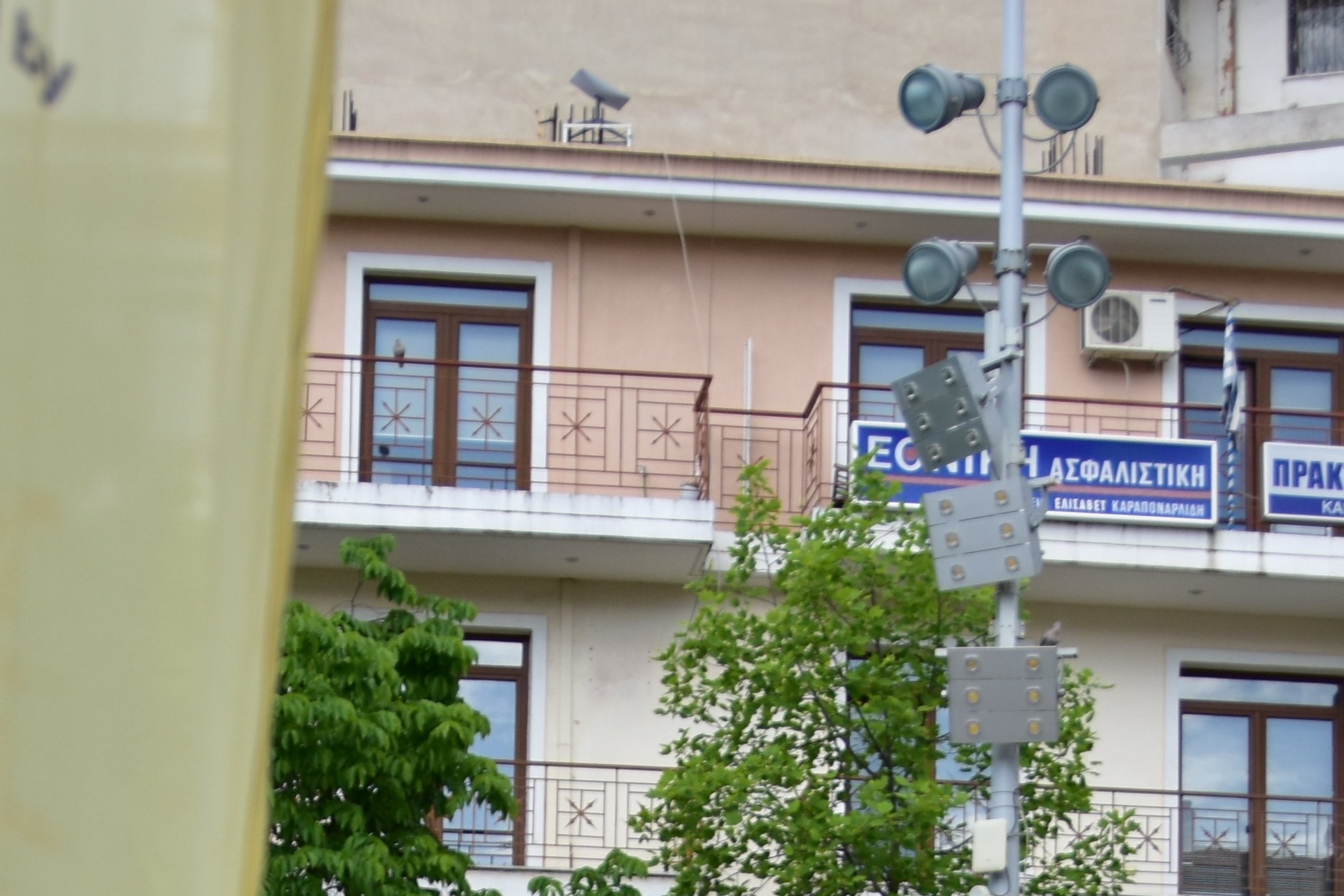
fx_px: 3771
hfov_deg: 20.2
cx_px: 596
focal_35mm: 101
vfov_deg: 12.8
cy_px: 1346
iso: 200
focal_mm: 22
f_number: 3.8
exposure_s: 1/1250
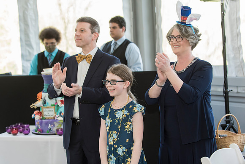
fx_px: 476
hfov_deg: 28.8
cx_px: 122
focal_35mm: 70
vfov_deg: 19.5
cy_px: 82
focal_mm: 70
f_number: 4
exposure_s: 1/200
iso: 640
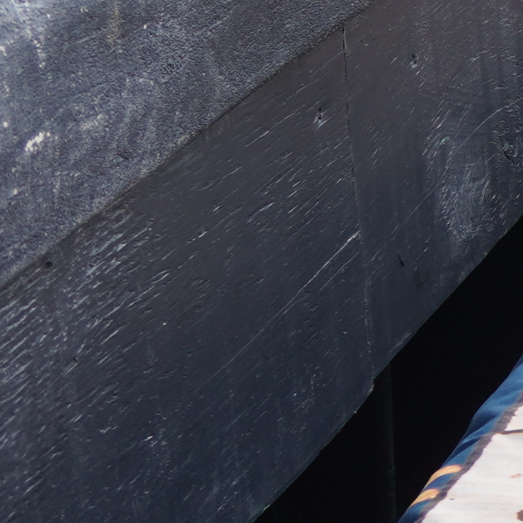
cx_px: 1682
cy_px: -172
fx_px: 3231
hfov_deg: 7.8
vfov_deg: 9.1
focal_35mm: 189
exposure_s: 1/100
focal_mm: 21
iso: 100
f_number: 5
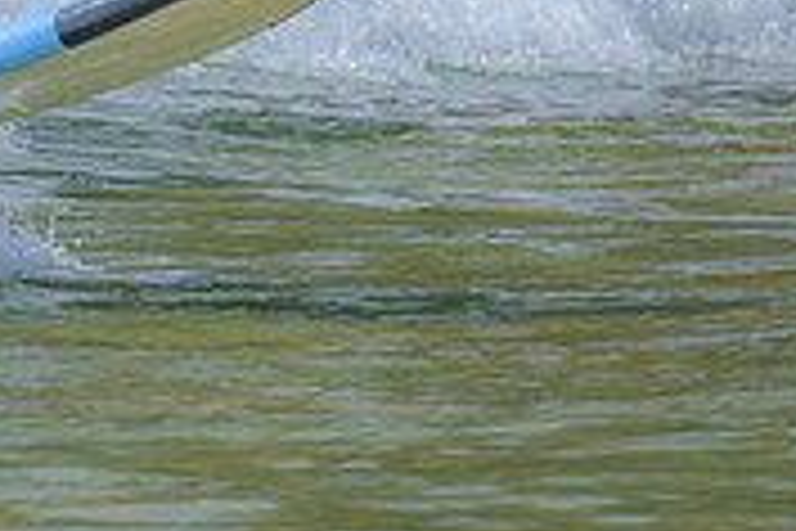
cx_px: -216
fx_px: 58015
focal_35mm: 2624
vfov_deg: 0.5
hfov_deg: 0.8
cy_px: -164
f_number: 11
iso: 800
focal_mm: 800
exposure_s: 1/2000
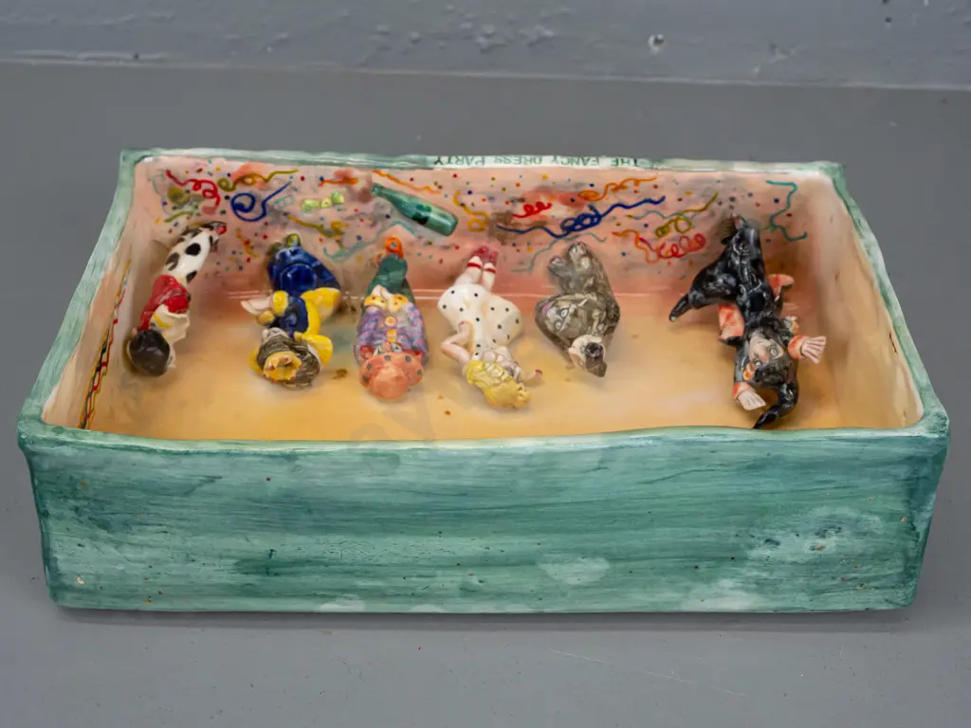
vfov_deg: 32.9
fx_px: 1234
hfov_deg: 42.9
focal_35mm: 44
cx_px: 486
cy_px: 364
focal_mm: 22
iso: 2500
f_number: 5.6
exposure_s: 1/500
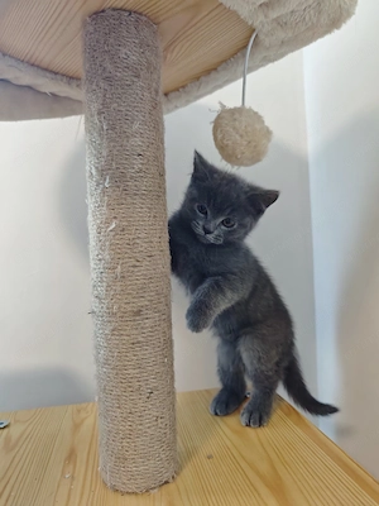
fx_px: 336
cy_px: 253
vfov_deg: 73.9
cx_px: 190
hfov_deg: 58.9
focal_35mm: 23
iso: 3200
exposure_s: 1/222
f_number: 1.62
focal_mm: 6.55
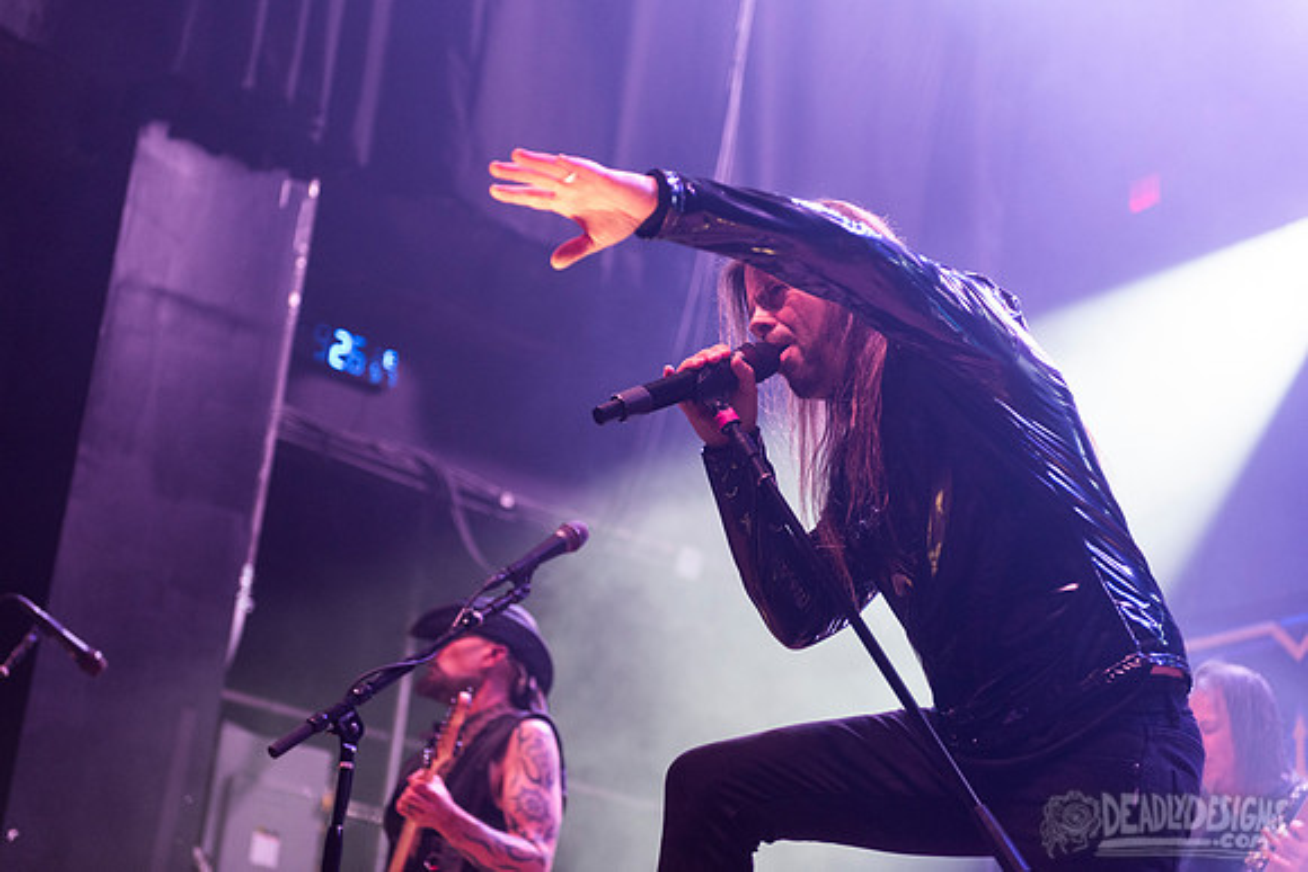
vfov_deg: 19.5
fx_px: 2544
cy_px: 436
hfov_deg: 28.8
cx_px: 654
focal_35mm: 70
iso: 2500
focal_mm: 70
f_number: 3.2
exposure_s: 1/320
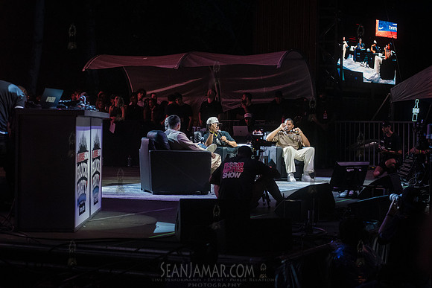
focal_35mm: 80
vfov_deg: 17.1
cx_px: 216
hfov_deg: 25.4
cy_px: 144
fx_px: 960
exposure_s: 1/800
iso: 5000
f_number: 4.5
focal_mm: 80
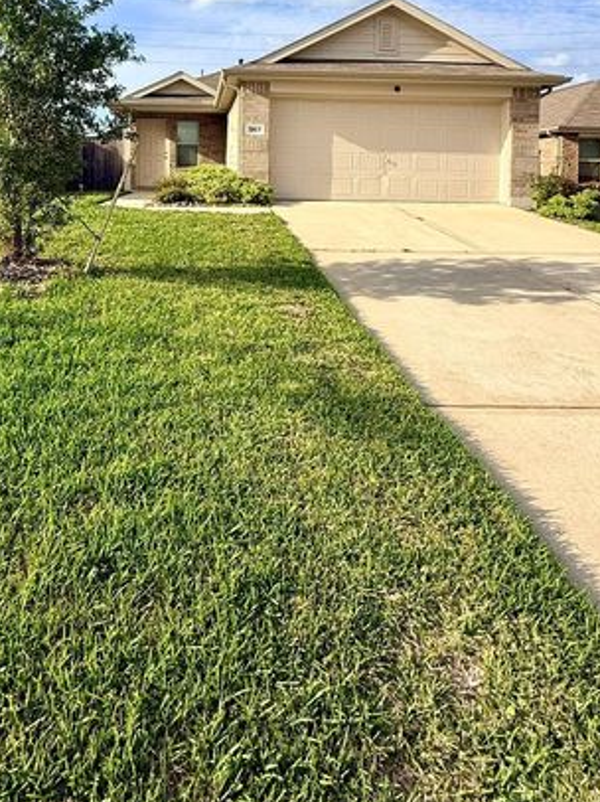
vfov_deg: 68.5
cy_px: 189
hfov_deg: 58.0
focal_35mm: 23
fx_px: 532
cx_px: 219
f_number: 2.2
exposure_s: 1/1848
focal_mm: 2.22
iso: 50
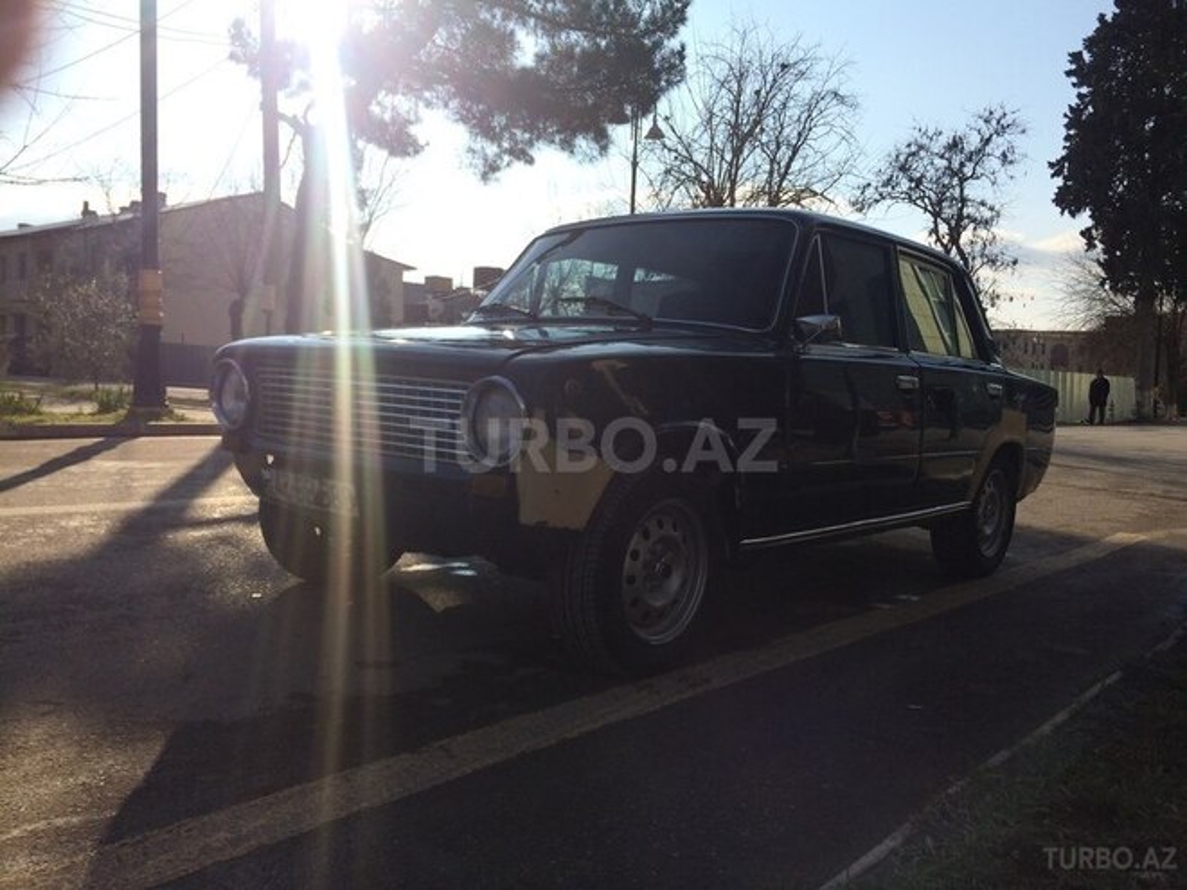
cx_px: 594
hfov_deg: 61.7
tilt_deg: -2.2
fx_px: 994
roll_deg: -2.1
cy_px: 445
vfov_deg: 48.2
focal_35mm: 29
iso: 32
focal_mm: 4.15
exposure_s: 1/2933
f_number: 2.2
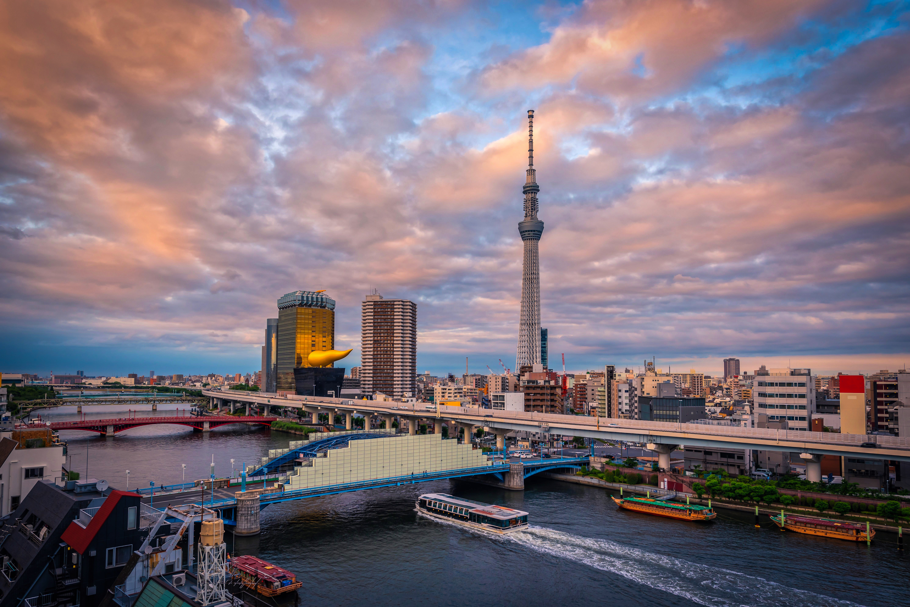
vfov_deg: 53.2
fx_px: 607
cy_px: 304
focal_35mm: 24
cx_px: 455
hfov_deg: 73.7
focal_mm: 24
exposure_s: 1/60
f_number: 8
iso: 100
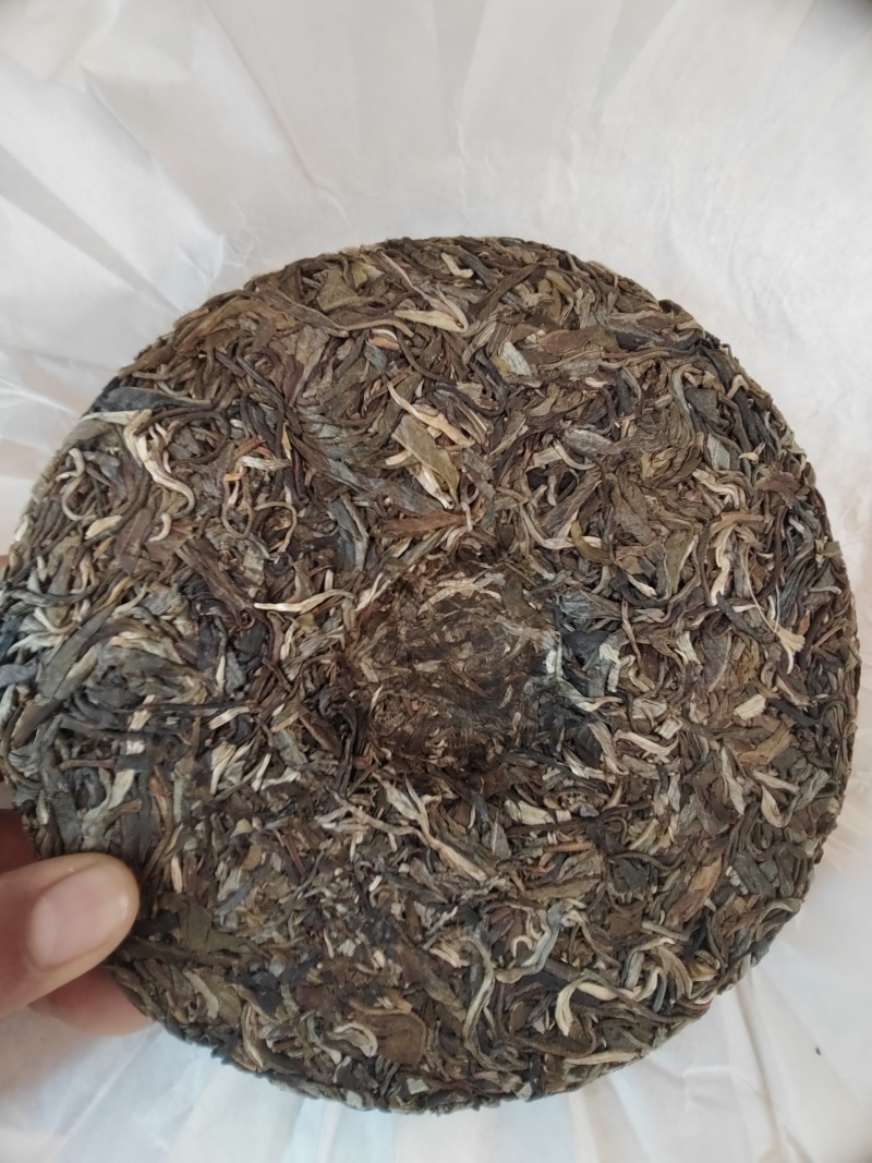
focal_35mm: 16
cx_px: 436
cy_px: 582
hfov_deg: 78.1
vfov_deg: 94.5
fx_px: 538
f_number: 2.2
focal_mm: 1.68
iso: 170
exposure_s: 1/33.3
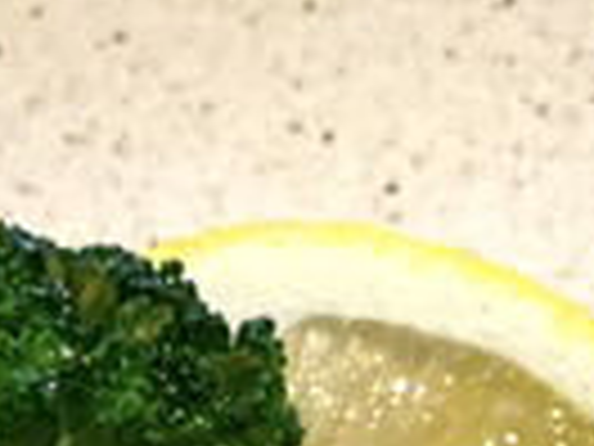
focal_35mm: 316
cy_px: 1095
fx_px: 5422
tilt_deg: -46.2
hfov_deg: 6.2
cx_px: -202
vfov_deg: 4.6
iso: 100
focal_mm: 6
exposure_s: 1/100
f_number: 2
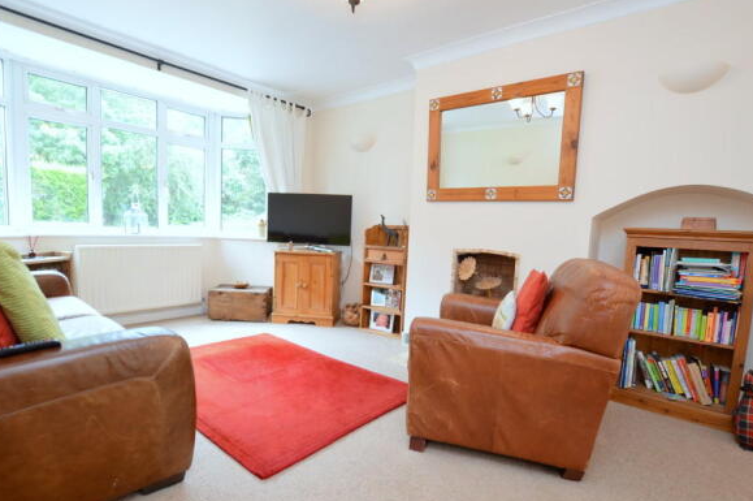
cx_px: 367
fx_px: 355
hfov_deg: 93.3
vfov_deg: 70.2
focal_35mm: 17
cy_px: 269
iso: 100
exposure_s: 1/5
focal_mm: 10
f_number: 7.1
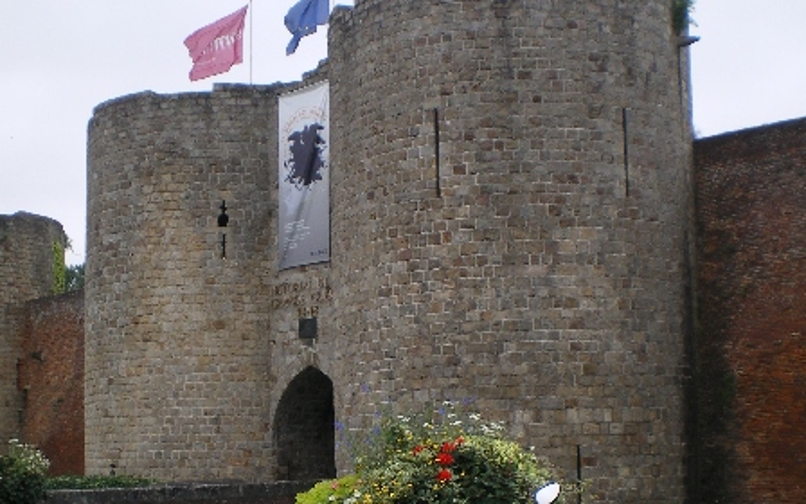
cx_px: 403
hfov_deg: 37.5
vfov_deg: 23.8
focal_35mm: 54
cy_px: 360
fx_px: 1186
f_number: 4.6
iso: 64
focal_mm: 6.3
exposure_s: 1/160
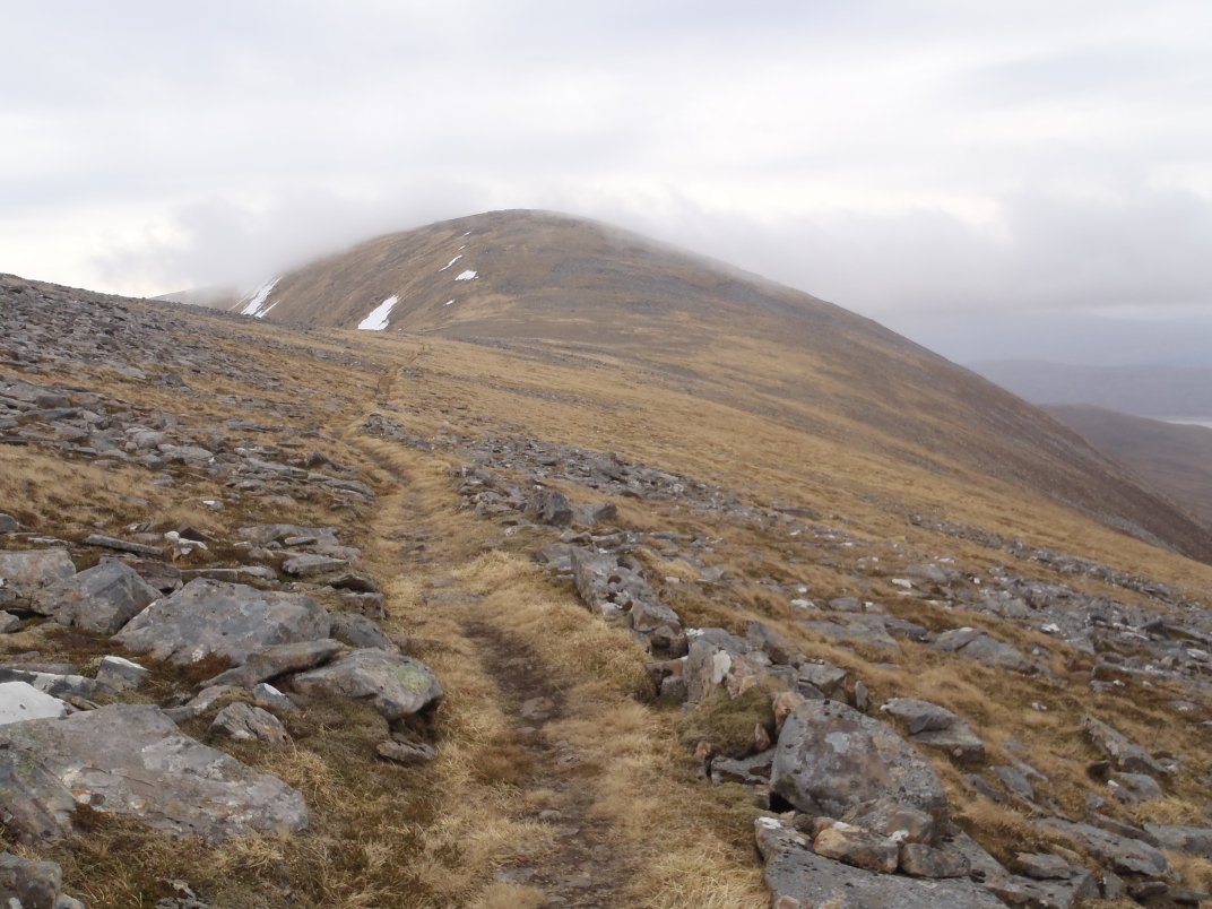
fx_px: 980
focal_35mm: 28
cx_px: 606
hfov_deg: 63.4
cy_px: 454
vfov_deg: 49.7
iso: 80
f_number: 4.5
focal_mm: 5
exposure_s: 1/400
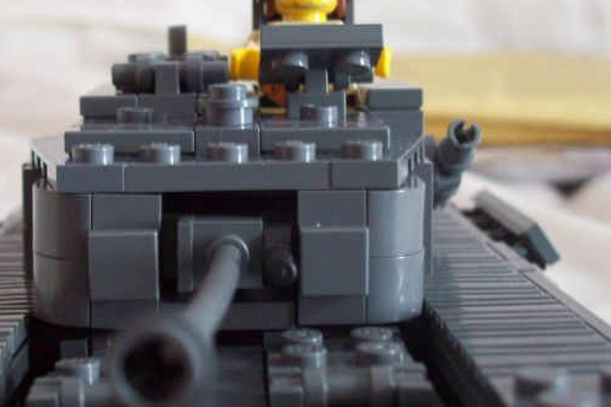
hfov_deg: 26.9
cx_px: 242
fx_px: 1272
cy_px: 171
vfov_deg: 18.2
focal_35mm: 75
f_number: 3.4
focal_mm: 9.4
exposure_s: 1/8
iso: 180
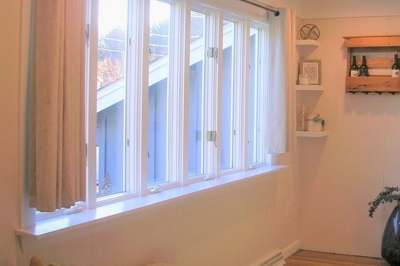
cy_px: 106
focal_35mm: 51
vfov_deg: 26.4
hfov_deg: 38.6
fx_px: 567
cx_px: 254
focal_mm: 5.8
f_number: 2.8
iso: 50
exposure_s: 1/81.5
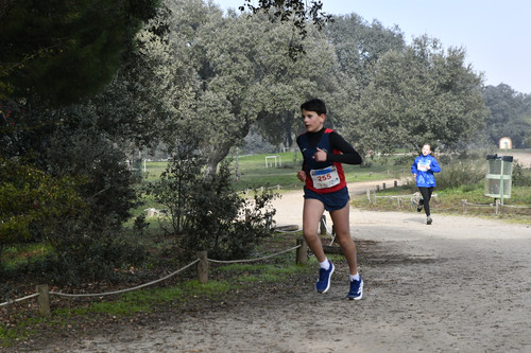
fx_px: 1371
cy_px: 176
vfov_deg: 14.7
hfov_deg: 21.9
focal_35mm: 93
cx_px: 266
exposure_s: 1/400
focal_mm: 62
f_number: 5
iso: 125
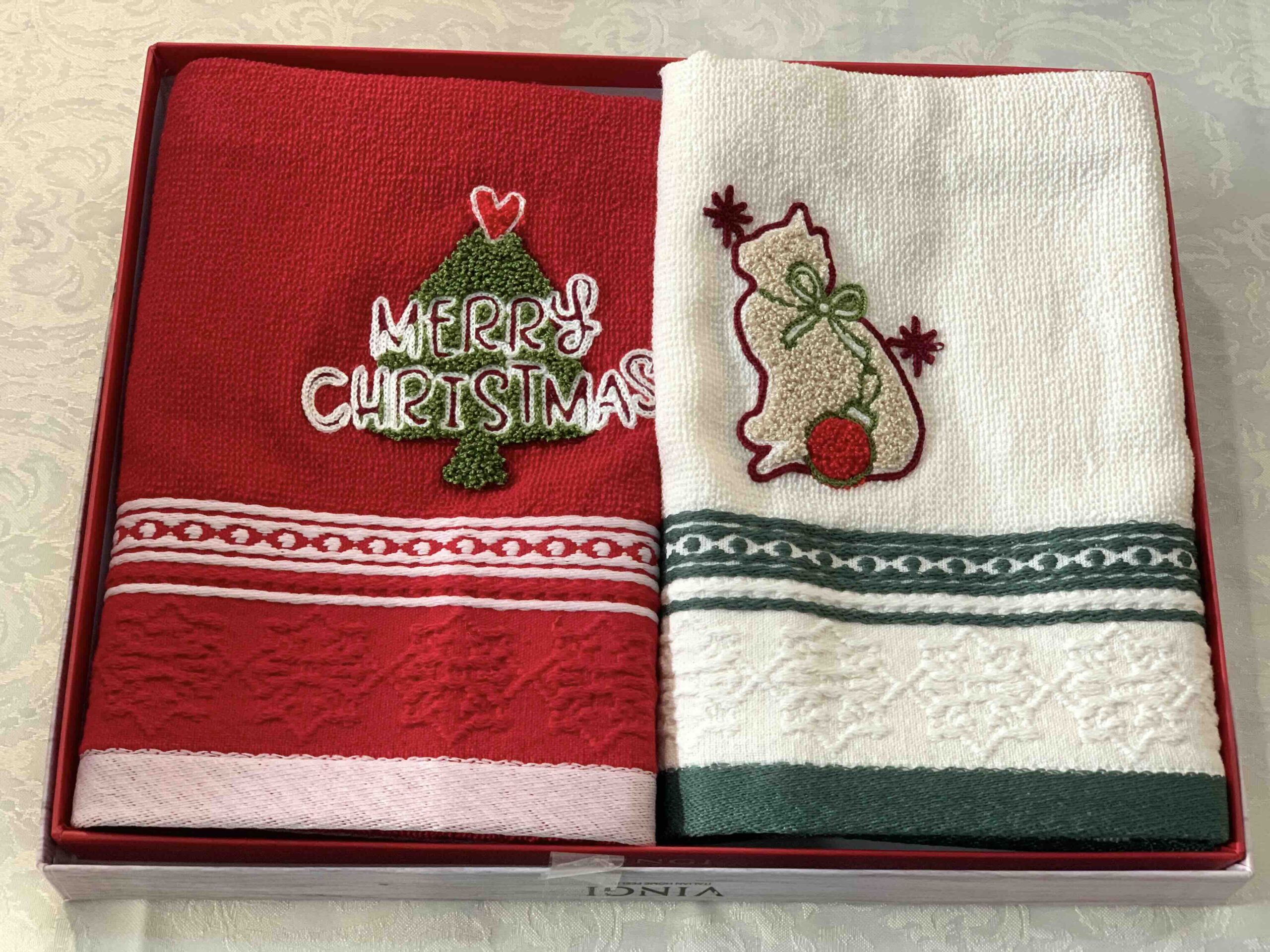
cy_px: 476
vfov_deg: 28.0
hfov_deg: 36.8
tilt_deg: -61.4
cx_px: 635
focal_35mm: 52
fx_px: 1908
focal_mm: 6
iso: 125
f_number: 2.4
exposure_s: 1/60
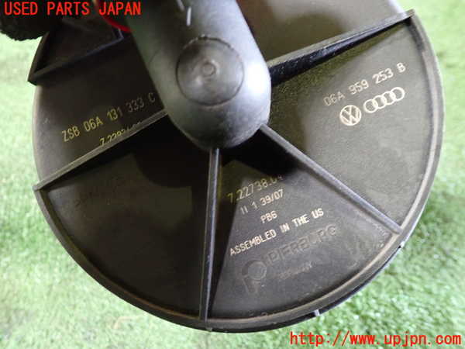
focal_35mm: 30
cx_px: 232
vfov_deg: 46.8
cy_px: 174
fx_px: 403
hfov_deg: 60.0
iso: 800
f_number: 2.3
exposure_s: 1/20
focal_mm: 5.4
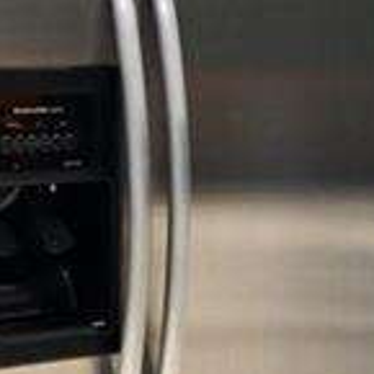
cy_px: 89
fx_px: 1601
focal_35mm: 131
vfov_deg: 13.3
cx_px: -46
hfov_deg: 13.1
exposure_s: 1/6
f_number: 8
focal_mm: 14
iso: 200
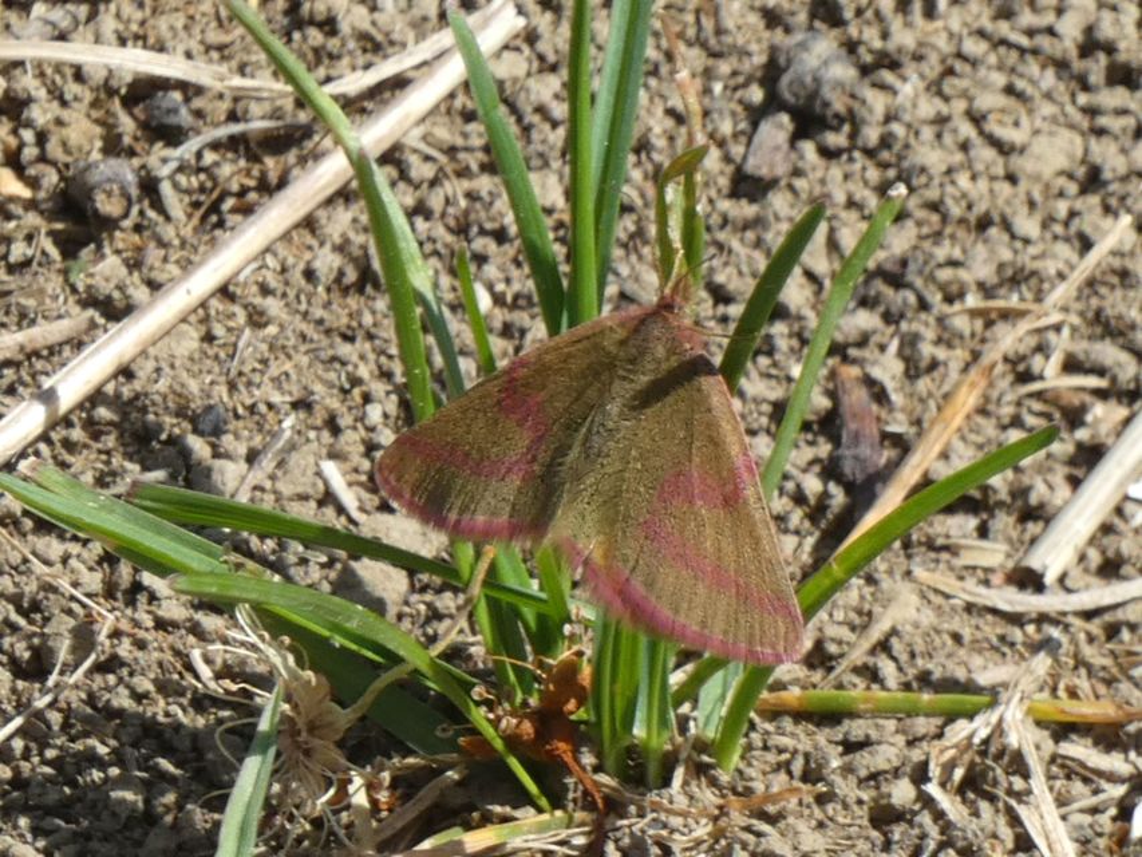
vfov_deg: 2.9
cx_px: 571
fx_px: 16993
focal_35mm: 515
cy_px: 428
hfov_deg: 3.8
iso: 80
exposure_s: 1/125
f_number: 5.6
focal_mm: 92.3
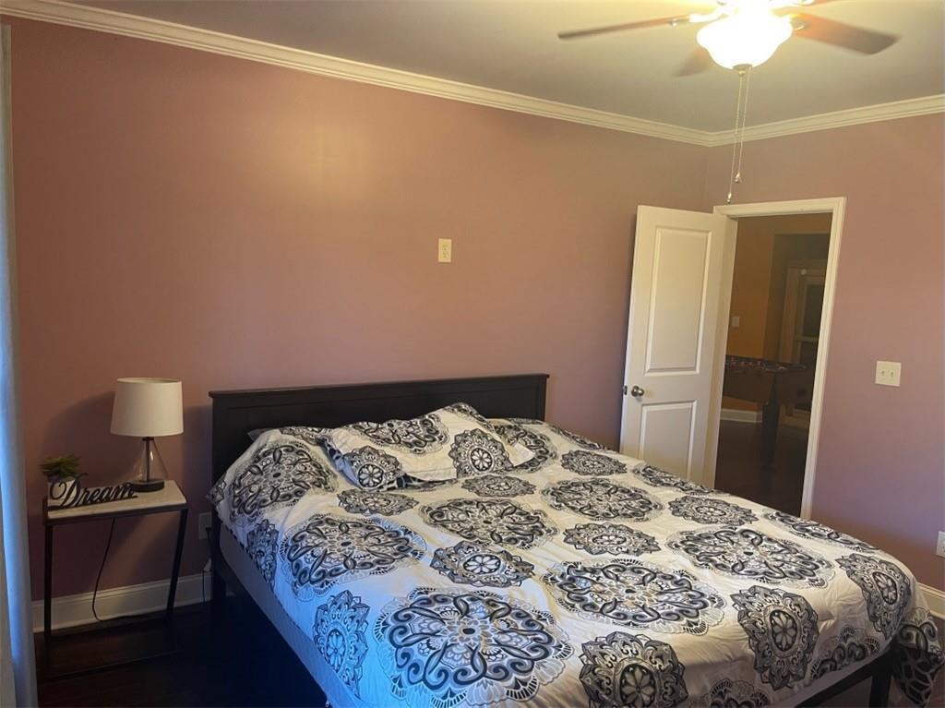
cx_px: 472
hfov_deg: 67.3
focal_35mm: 26
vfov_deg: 53.0
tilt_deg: -8.1
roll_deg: -3.1
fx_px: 709
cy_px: 354
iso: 250
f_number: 1.6
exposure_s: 1/60
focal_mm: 5.1
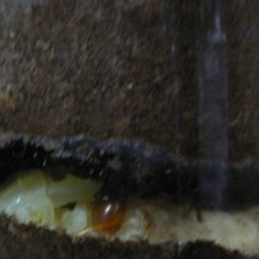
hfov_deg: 25.0
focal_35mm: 68
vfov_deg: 25.0
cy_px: 200
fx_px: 576
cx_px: 54
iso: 200
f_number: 2.8
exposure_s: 1/8
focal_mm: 5.8
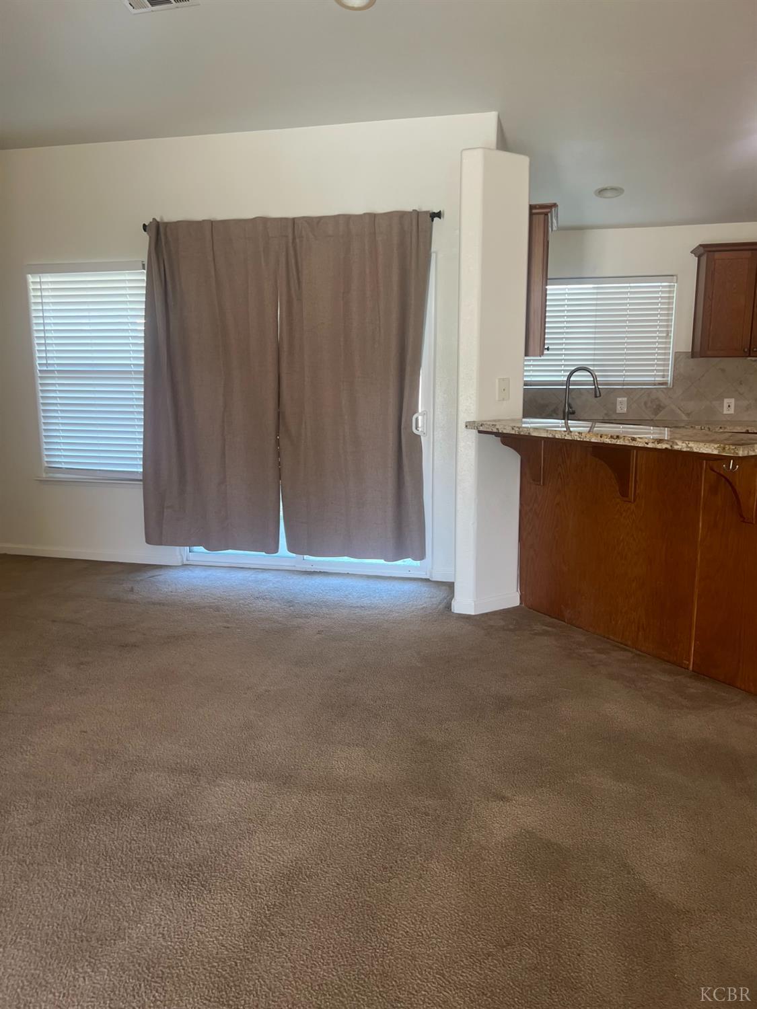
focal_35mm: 26
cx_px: 378
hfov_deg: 53.1
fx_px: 758
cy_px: 504
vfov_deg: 67.3
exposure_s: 1/120
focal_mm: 5.7
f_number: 1.5
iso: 125
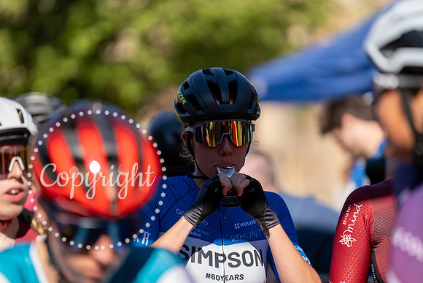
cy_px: 142
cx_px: 212
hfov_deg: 10.3
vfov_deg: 6.9
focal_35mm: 200
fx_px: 2350
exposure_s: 1/1000
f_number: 2.8
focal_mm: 200
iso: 100
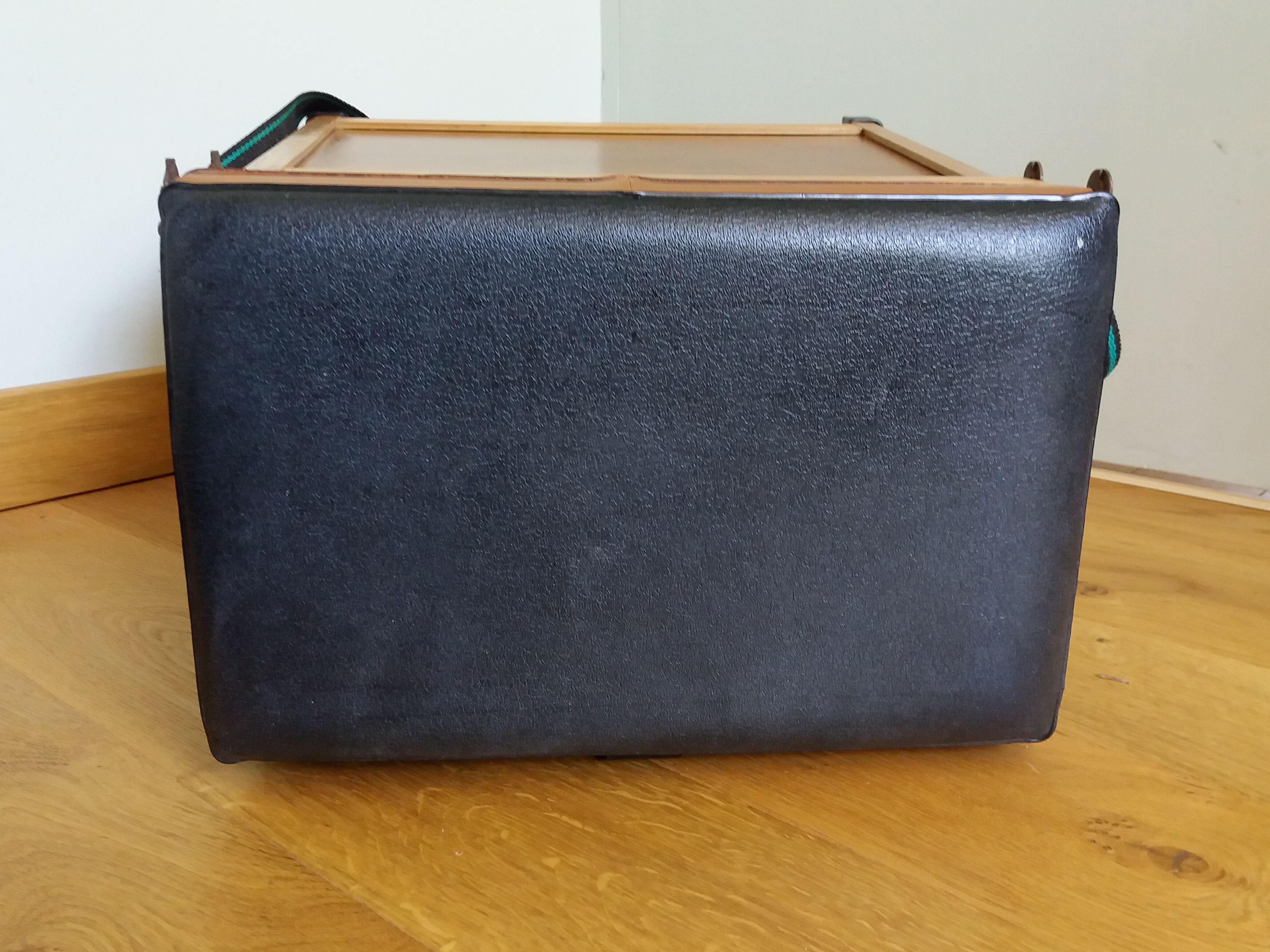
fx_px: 1027
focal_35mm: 28
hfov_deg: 63.4
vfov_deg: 49.7
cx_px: 635
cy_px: 476
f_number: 1.9
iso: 160
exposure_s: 1/17
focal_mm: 3.7
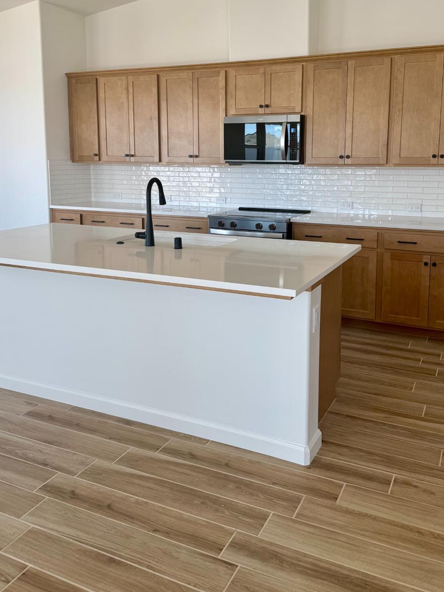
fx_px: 513
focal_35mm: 30
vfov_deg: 59.3
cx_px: 254
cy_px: 230
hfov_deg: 46.7
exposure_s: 1/196
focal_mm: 6.76
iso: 64
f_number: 1.78
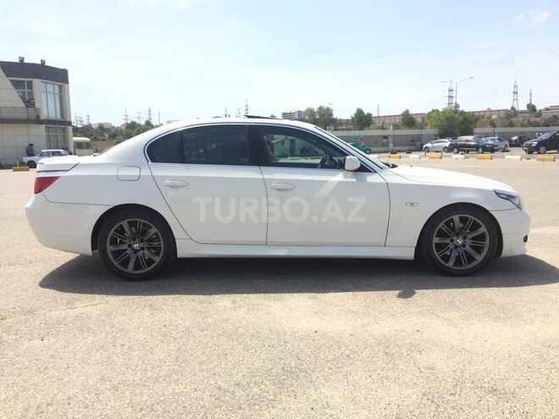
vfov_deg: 48.2
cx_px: 280
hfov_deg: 61.7
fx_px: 468
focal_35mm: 29
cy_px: 210
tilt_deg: -5.6
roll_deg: +0.5
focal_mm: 4.15
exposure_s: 1/1799
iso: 32
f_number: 2.2
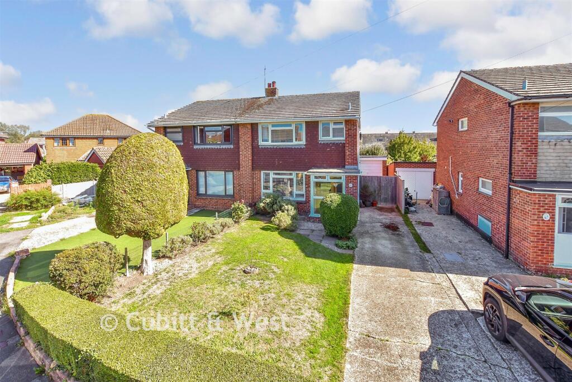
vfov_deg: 77.3
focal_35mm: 15
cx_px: 286
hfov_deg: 100.4
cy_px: 191
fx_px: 238
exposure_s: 1/200
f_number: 8
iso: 400
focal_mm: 10
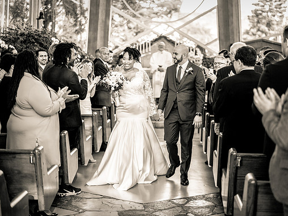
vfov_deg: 26.5
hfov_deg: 34.9
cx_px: 151
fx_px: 457
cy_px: 109
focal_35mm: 55
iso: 500
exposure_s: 1/2000
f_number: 1.4
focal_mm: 50
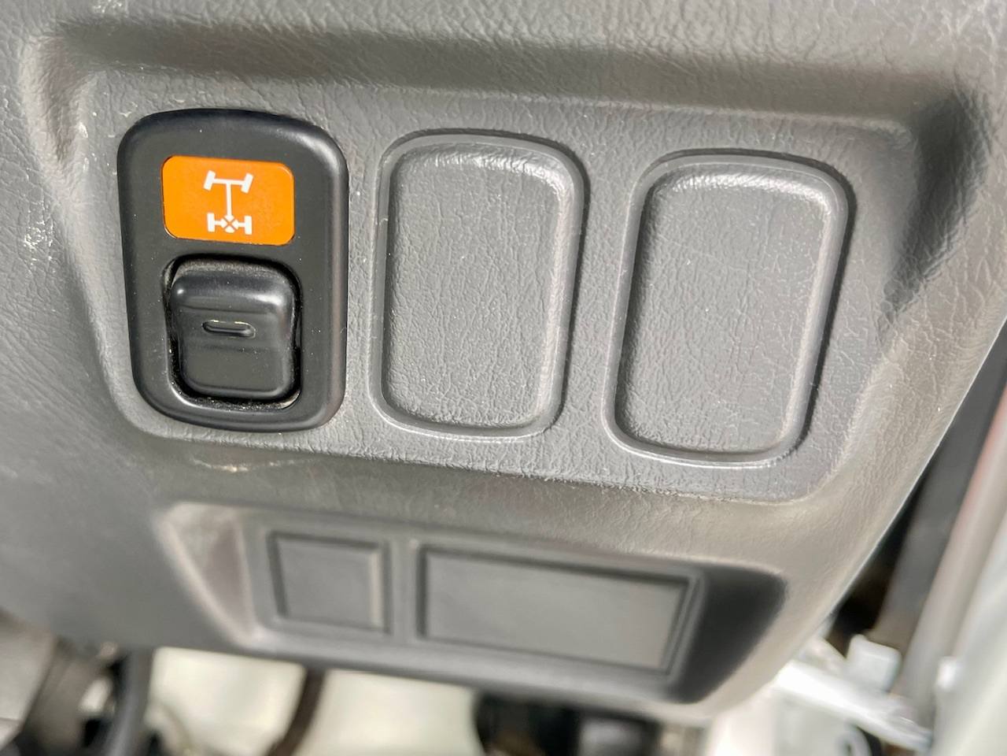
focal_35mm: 25
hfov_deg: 69.4
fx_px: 727
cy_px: 378
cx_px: 504
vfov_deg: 54.9
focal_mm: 5.1
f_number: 1.6
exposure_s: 1/121
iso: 125
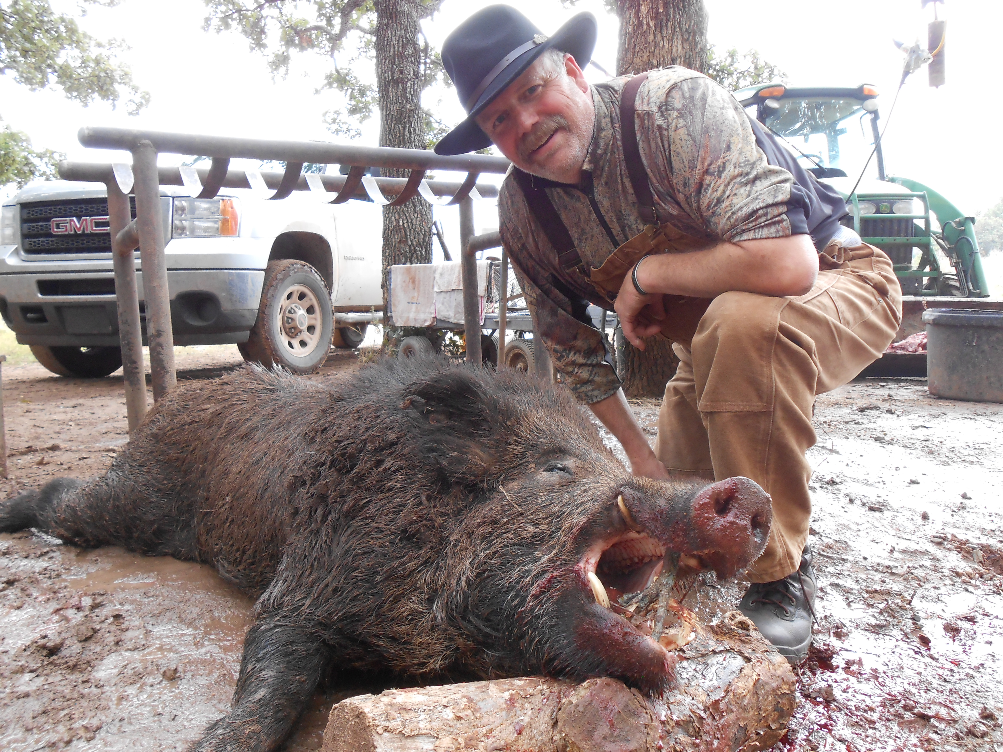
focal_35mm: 30
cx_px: 502
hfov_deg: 60.0
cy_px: 376
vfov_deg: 46.8
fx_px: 869
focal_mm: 5.3
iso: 160
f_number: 3.8
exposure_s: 1/30
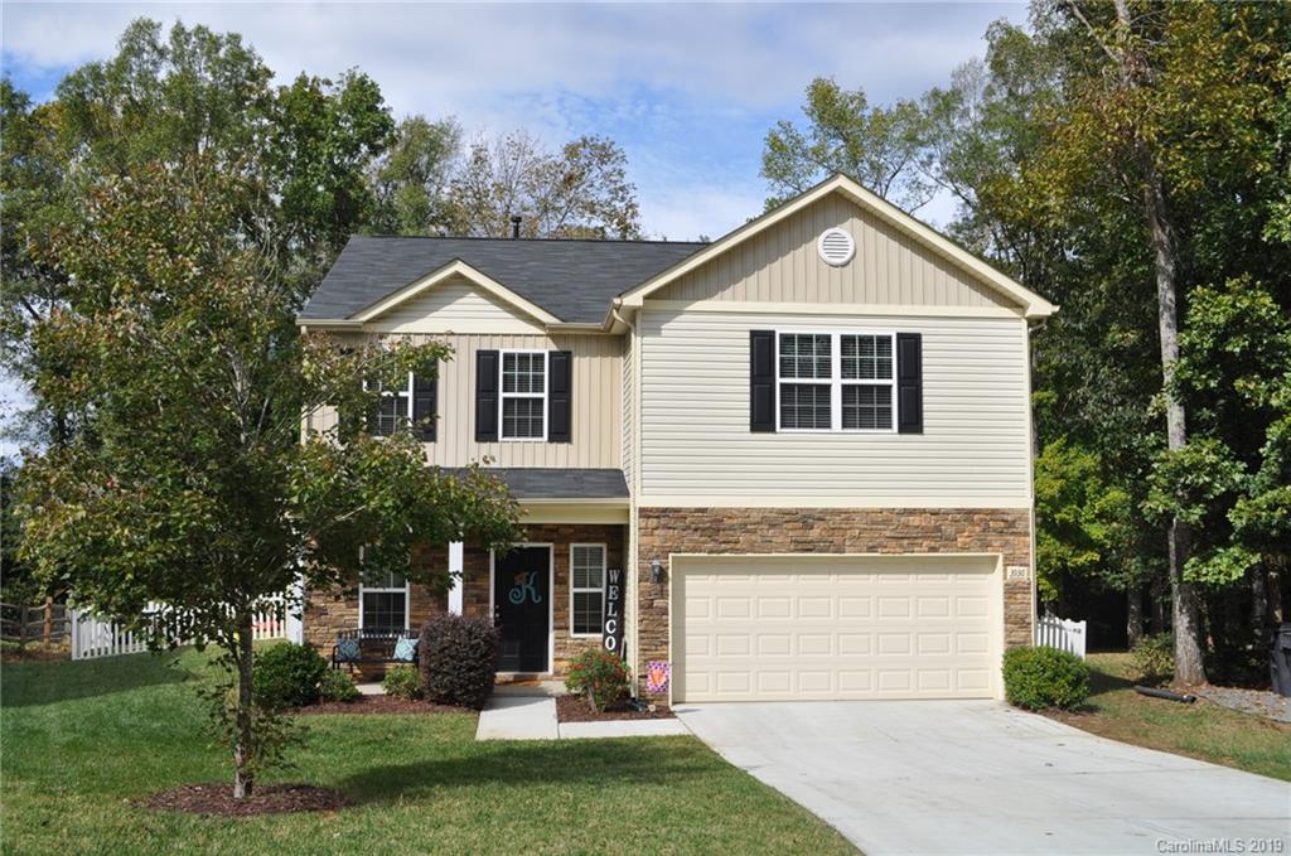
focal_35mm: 33
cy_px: 428
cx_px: 646
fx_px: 1181
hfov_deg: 57.3
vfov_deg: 39.8
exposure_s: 1/400
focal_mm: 22
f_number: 10
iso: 200
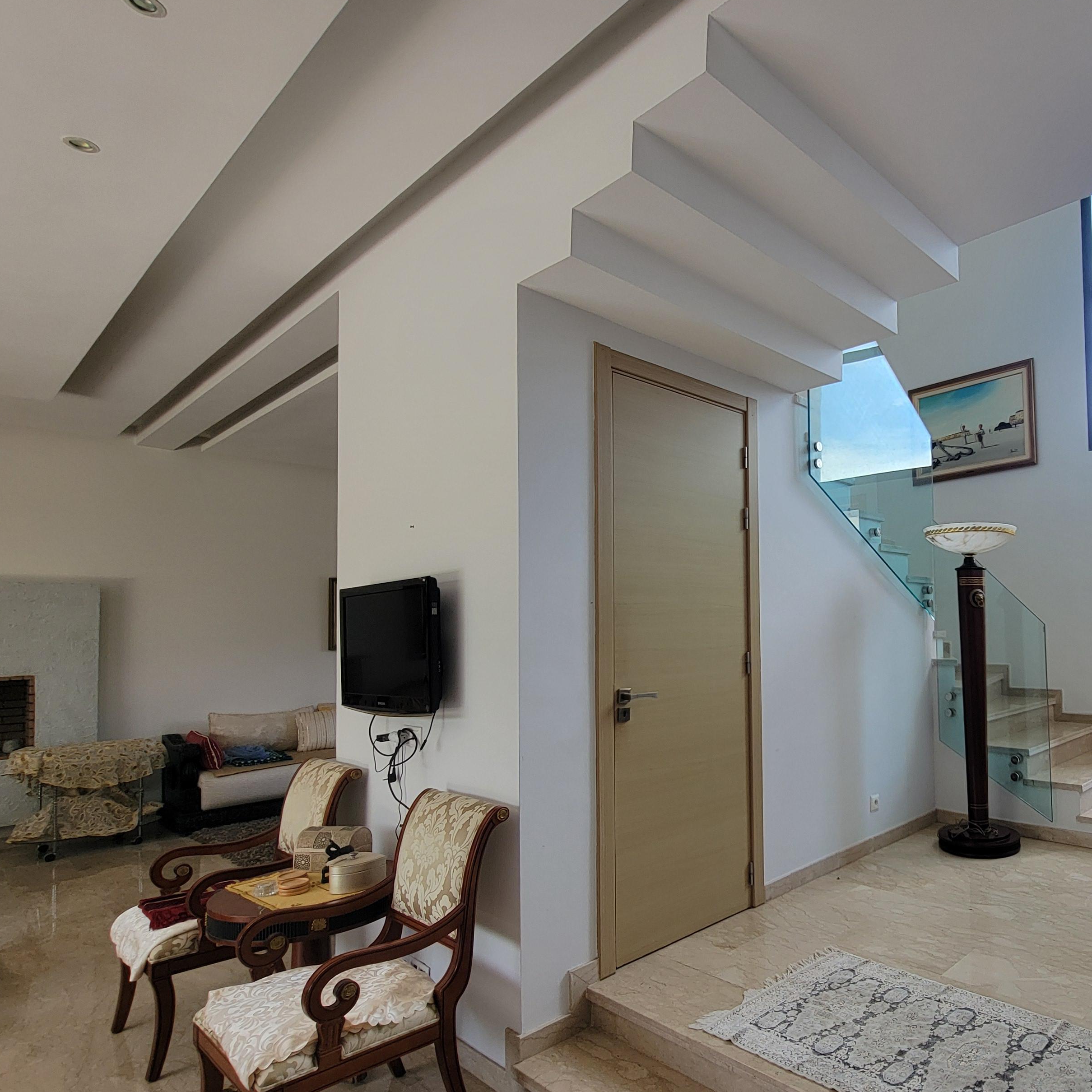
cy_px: 591
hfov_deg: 72.3
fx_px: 678
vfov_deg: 77.5
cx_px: 818
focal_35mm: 19
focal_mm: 2.2
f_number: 2.2
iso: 64
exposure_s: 1/120
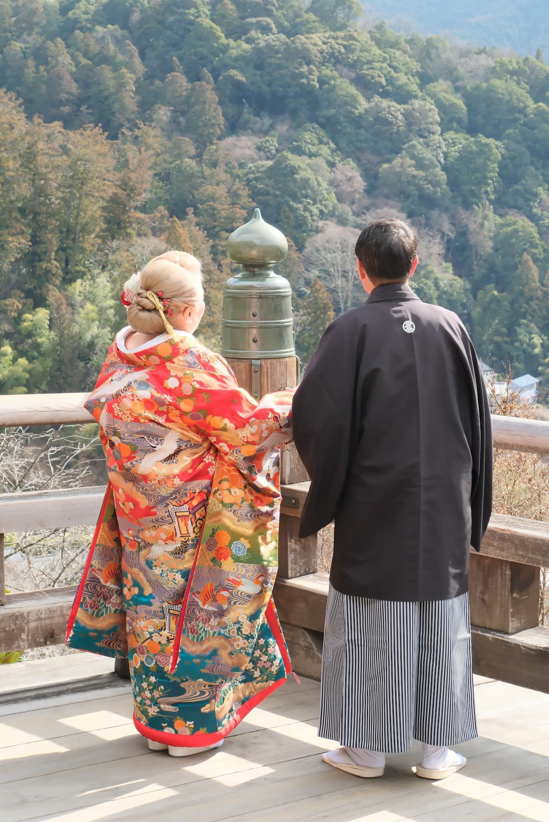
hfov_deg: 19.2
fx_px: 1623
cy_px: 411
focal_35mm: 71
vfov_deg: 28.4
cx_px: 274
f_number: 8
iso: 800
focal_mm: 47.6
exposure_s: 1/250
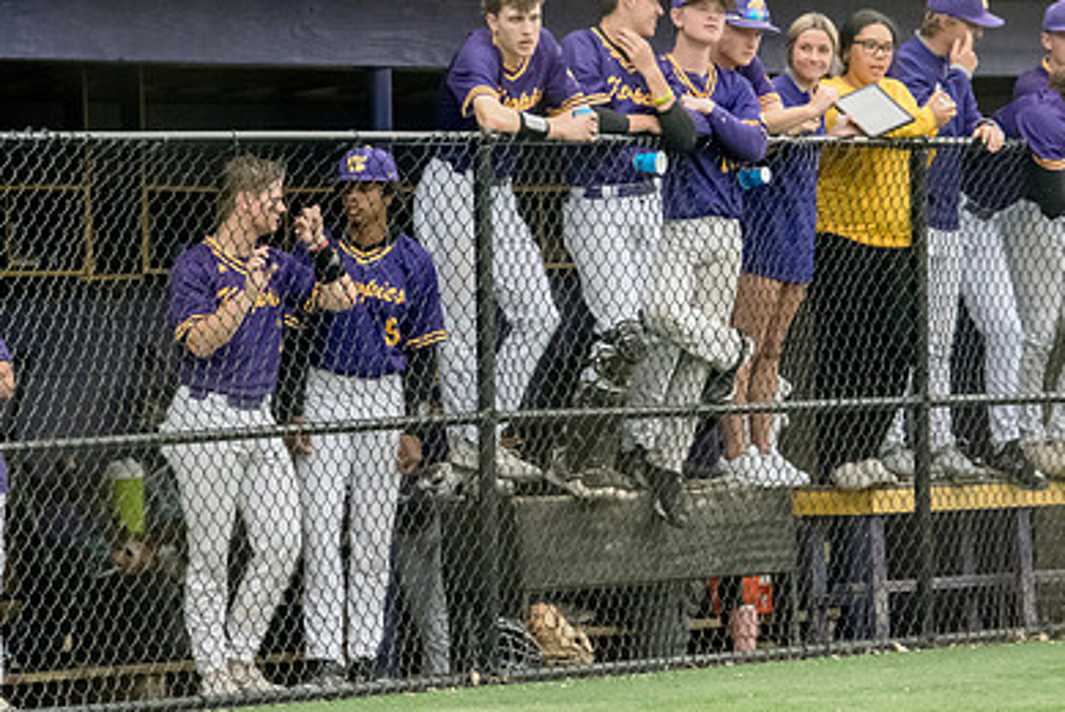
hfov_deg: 6.4
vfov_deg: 4.2
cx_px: 709
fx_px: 9592
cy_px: 256
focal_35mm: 324
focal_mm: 145
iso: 5000
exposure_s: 1/1600
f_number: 5.6
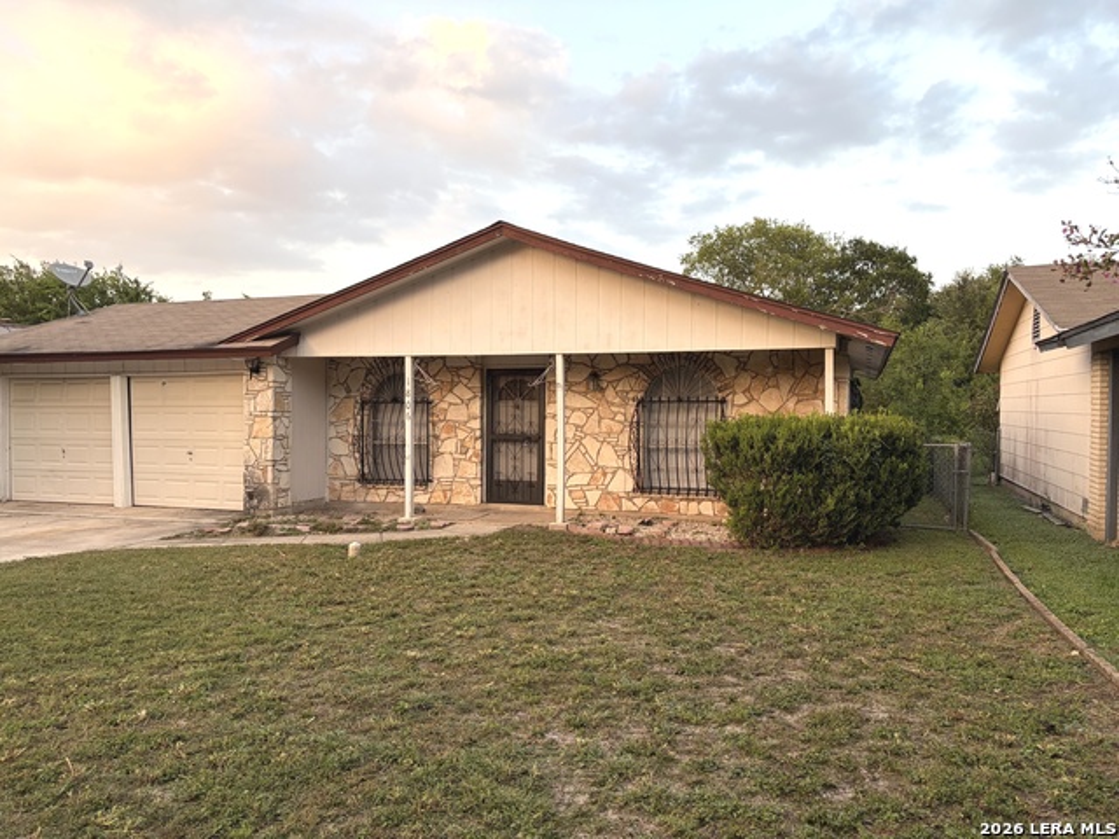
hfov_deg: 67.3
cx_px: 560
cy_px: 420
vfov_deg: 53.1
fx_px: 840
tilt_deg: -0.9
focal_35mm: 26
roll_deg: +0.4
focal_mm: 5.96
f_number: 1.6
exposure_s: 1/170
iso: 32
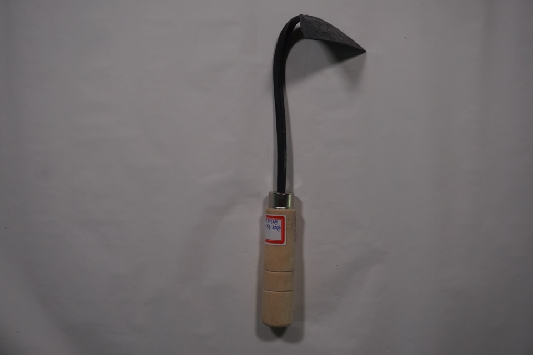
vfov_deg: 31.9
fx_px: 622
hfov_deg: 46.4
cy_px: 178
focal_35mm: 42
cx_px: 266
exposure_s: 1/160
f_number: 4.5
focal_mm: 28
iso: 320
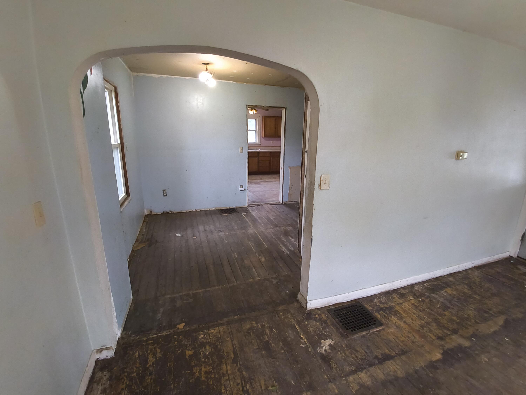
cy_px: 198
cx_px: 263
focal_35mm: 16
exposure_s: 1/25
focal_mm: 1.46
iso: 500
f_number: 2.2
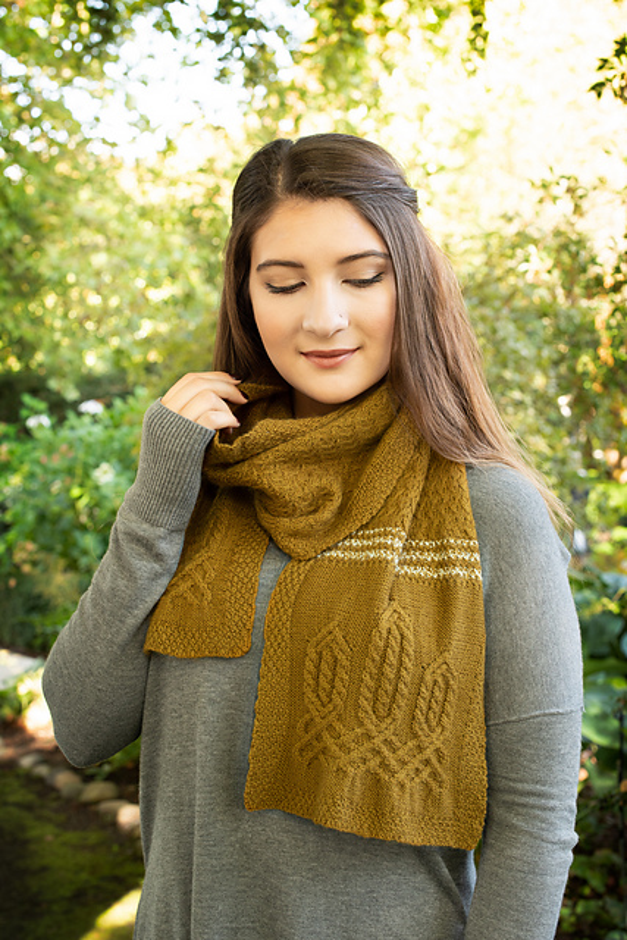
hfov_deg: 27.0
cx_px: 314
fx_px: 1305
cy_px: 470
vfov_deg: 39.6
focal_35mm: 50
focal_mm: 50
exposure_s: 1/50
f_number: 7.1
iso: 500
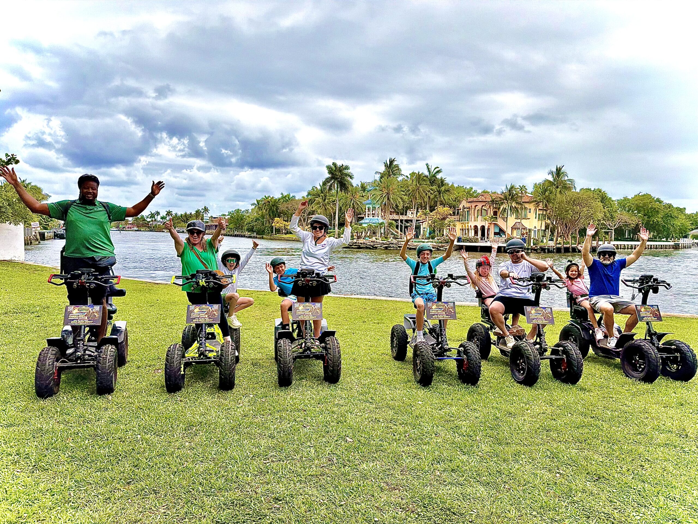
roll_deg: -1.2
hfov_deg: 71.6
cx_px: 349
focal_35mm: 24
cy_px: 262
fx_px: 484
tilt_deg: -3.1
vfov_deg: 56.8
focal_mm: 6.76
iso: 400
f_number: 1.78
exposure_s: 1/32258
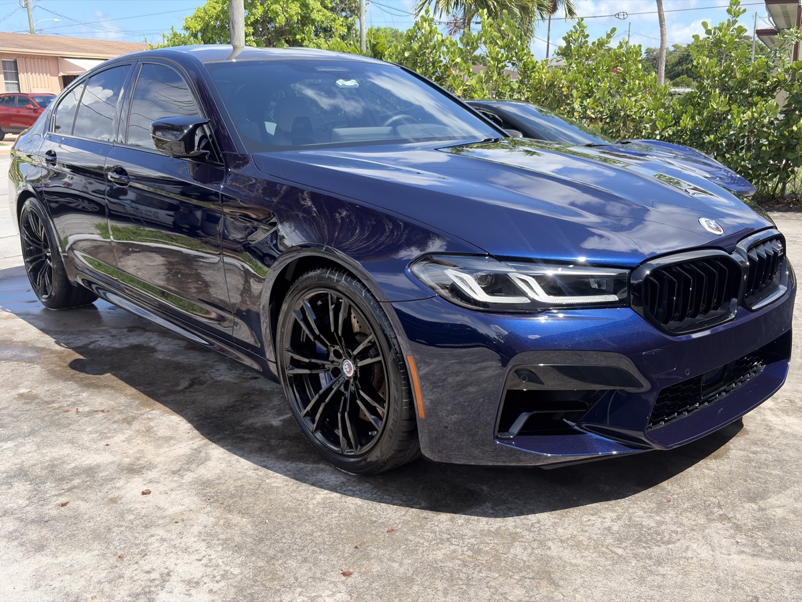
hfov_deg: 56.8
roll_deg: +1.1
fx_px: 741
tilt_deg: -14.5
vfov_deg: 44.2
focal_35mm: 32
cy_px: 301
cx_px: 401
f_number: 1.6
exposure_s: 1/1287
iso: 32
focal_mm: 5.96
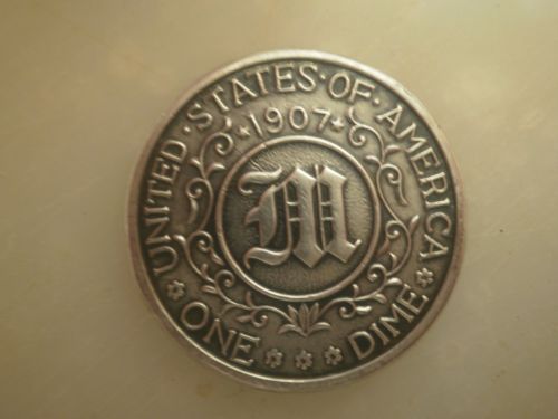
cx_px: 279
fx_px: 500
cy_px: 210
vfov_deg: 45.4
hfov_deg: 58.4
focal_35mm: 31
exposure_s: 1/2
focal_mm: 5.45
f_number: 2.9
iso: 100
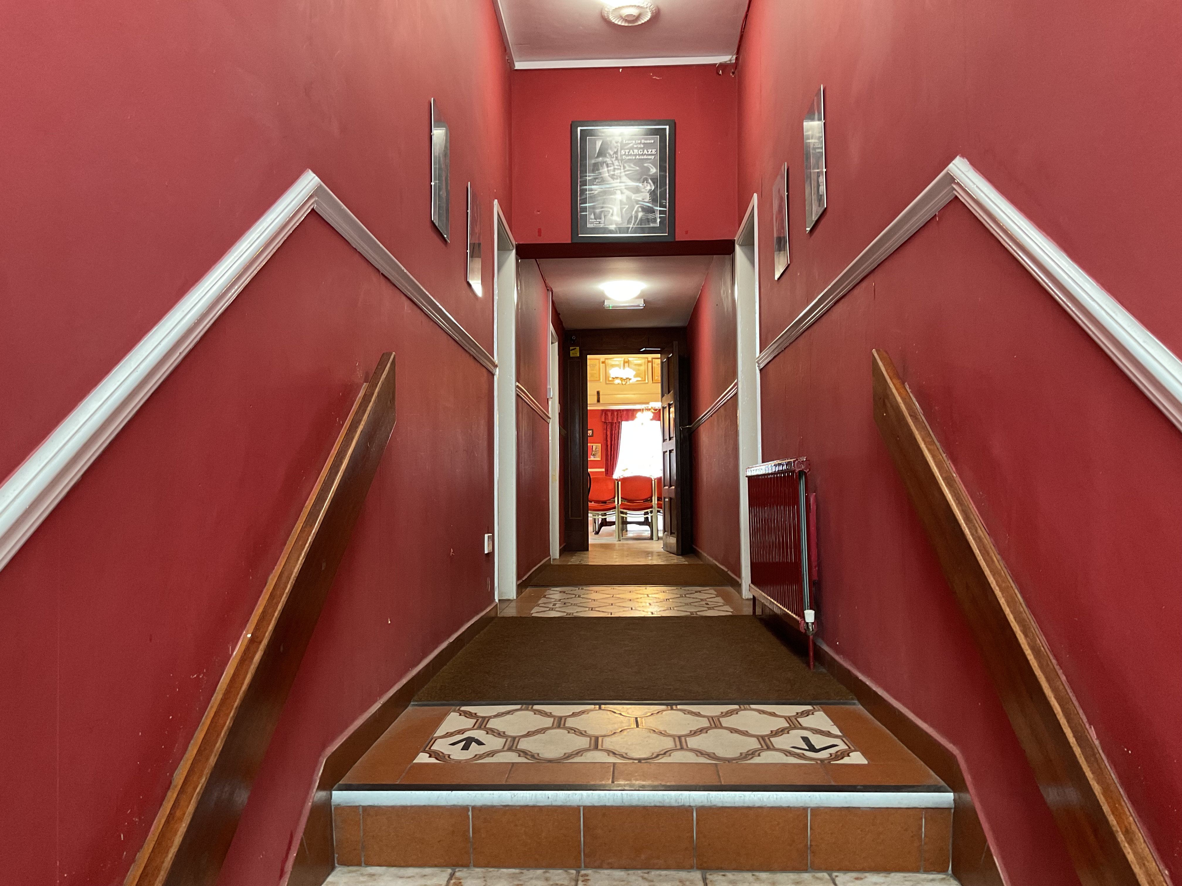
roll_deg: +0.5
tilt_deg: +2.7
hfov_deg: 61.7
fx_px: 990
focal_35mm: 29
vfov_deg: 48.2
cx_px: 591
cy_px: 443
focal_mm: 3
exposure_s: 1/40
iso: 200
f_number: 1.8
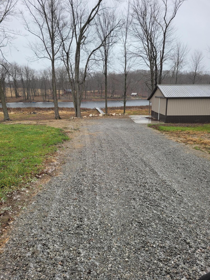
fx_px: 210
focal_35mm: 26
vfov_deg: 67.3
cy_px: 140
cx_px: 105
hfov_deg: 53.1
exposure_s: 1/164
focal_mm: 5.4
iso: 40
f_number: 1.8
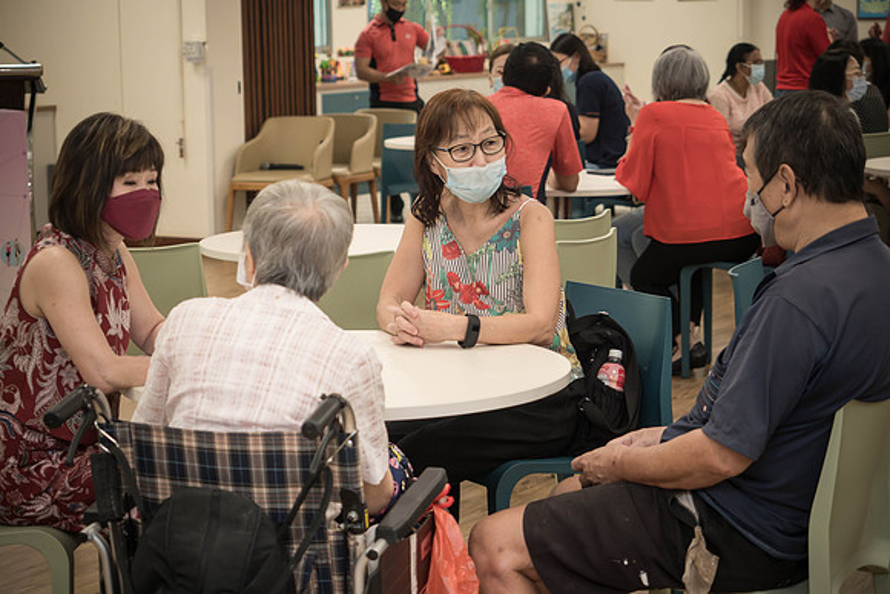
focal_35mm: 86
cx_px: 445
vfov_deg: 15.8
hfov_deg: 23.6
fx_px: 2135
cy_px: 297
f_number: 2.8
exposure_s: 1/125
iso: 400
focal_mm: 40
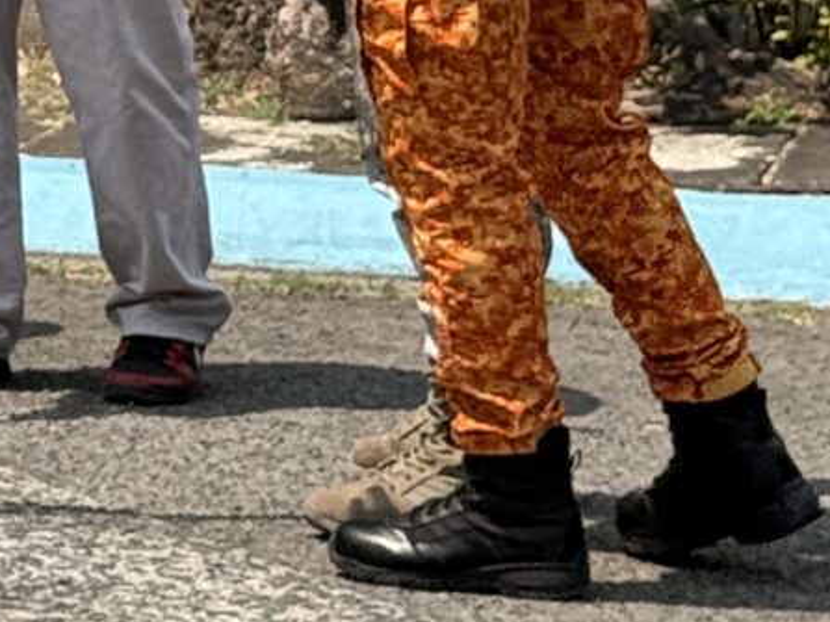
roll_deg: -0.8
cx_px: -1337
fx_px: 6592
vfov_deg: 5.3
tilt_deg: -0.4
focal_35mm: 275
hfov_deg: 6.7
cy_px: -566
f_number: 1.78
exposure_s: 1/3891
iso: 64
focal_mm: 6.76
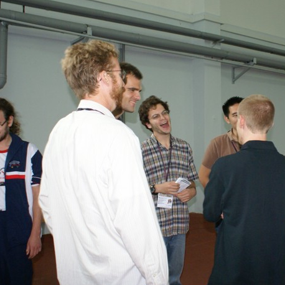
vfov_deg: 42.8
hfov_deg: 41.7
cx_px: 210
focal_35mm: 39
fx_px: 363
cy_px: 141
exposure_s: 1/20
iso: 800
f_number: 5.6
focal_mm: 20
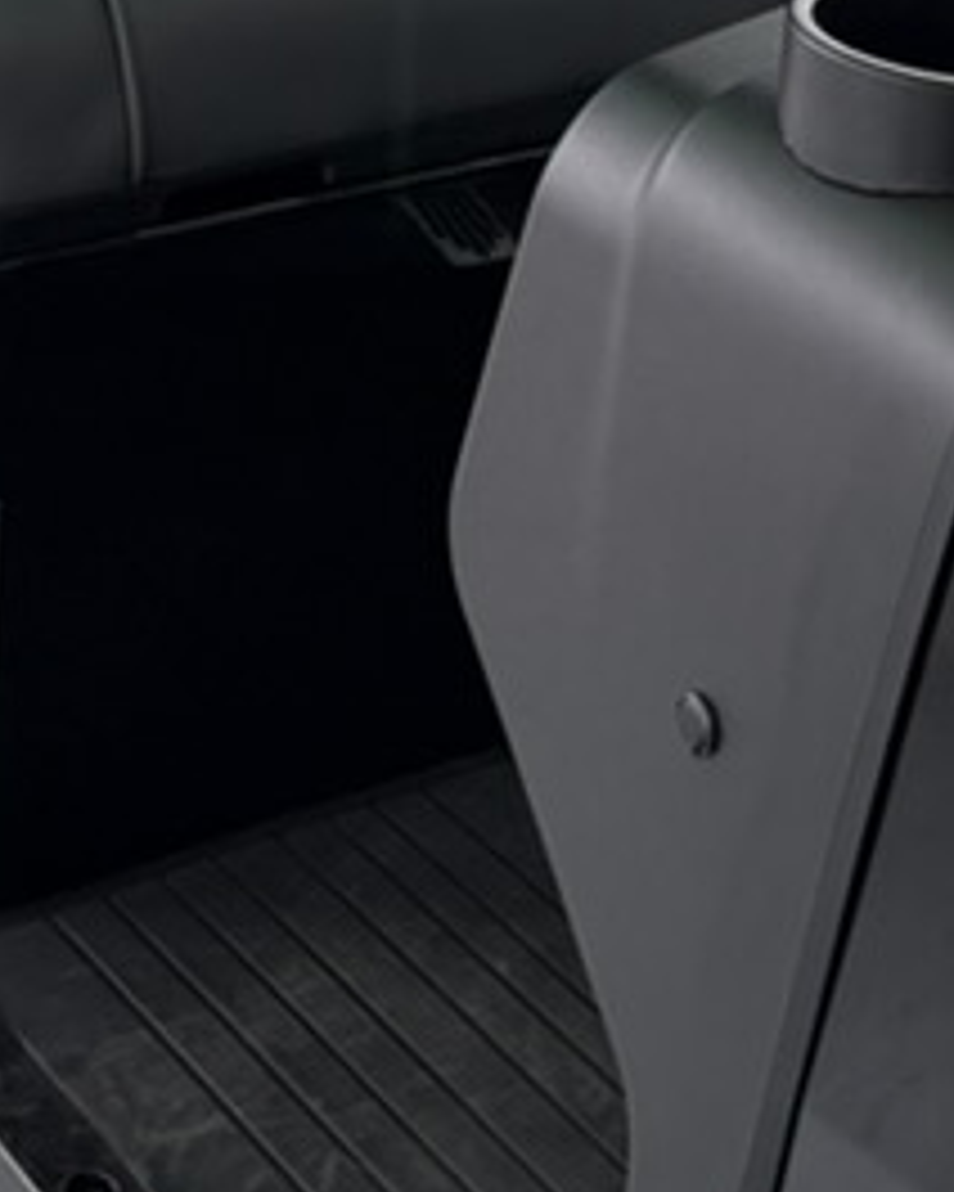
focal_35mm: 98
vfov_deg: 17.0
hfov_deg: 15.7
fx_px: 3459
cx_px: 418
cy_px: -769
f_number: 1.6
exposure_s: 1/232
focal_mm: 5.96
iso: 100
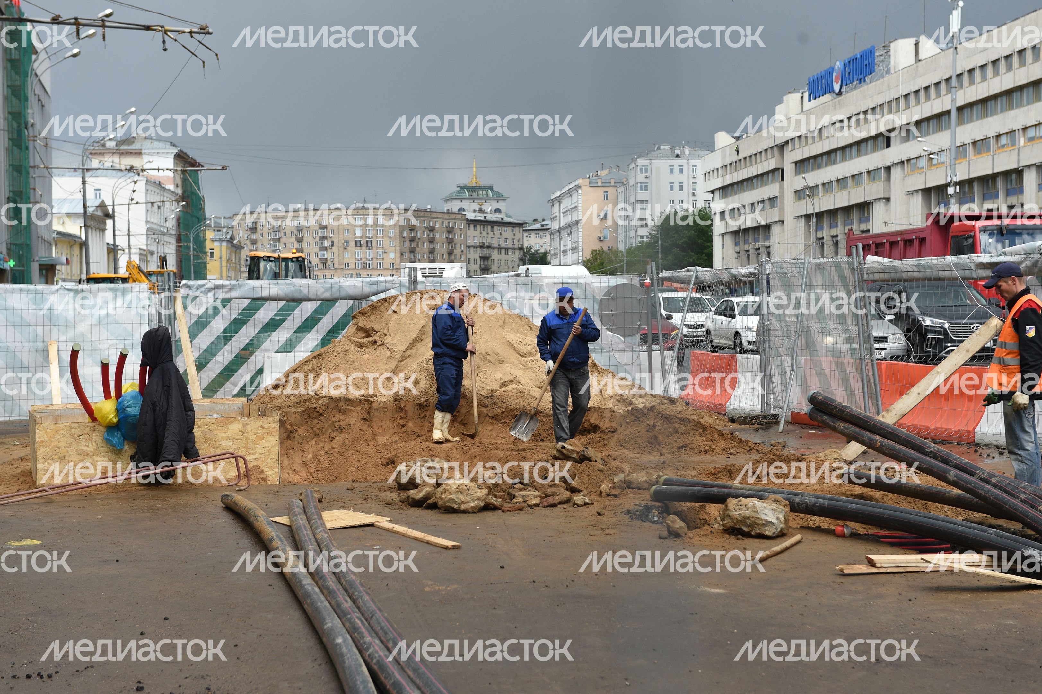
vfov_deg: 19.4
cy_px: 347
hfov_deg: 28.9
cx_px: 521
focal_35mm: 70
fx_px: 2025
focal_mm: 70
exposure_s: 1/2000
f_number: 5.6
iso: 640
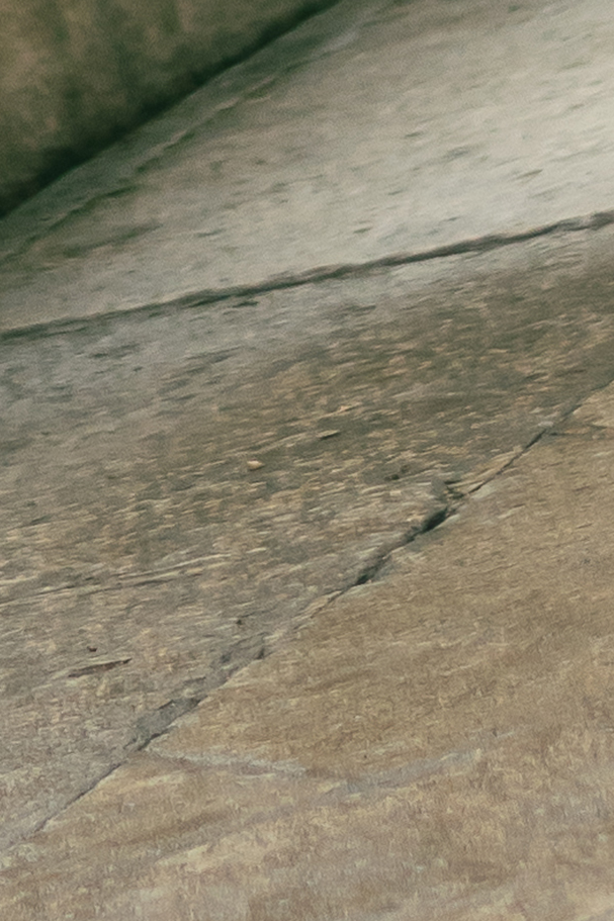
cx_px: -85
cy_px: -2066
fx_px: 12642
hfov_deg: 2.8
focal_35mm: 494
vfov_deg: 4.0
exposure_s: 1/800
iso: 100
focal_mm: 50
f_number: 1.8
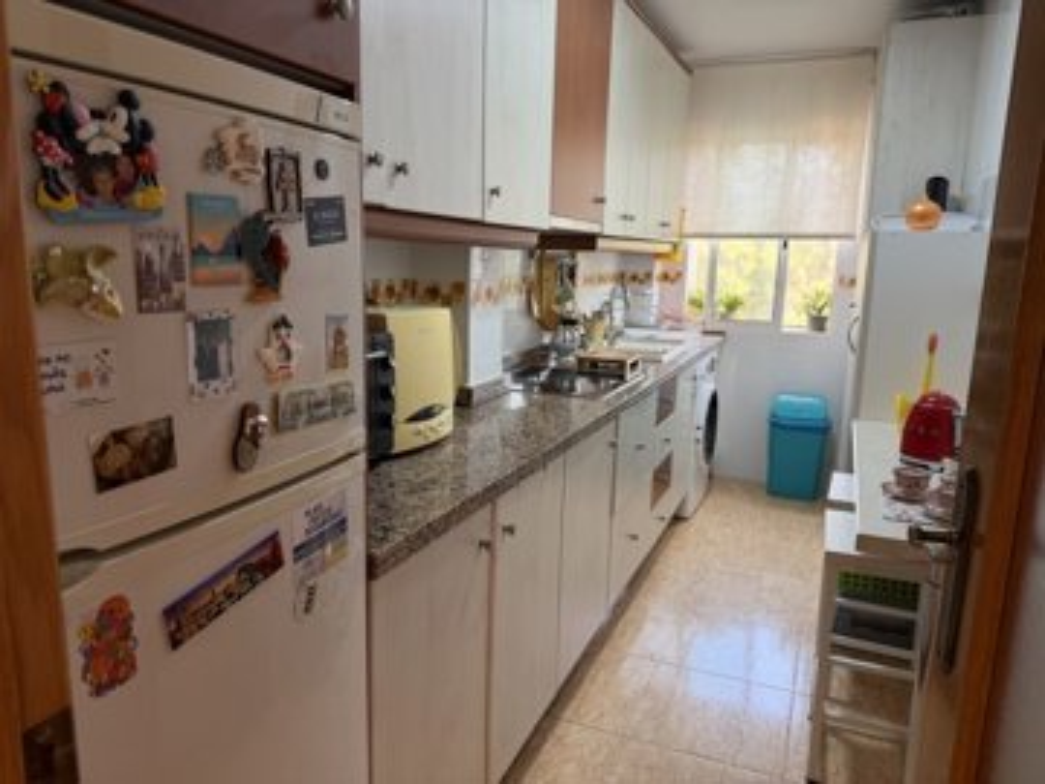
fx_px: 725
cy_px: 392
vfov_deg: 56.8
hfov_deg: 71.6
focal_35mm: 24
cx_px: 522
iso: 125
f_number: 1.78
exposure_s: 1/50
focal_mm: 6.76
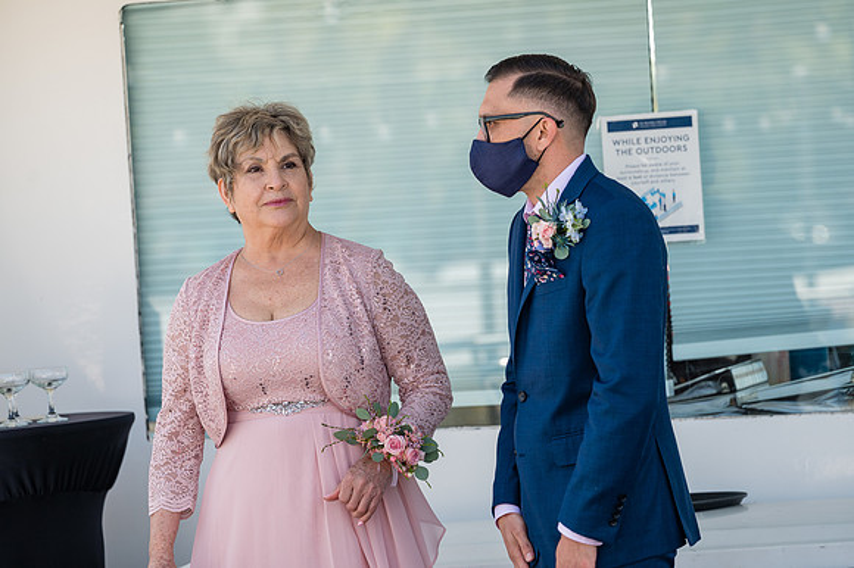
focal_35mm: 200
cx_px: 427
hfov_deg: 10.3
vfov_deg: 6.9
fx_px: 4742
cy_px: 284
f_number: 4.5
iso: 160
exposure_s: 1/500
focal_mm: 200
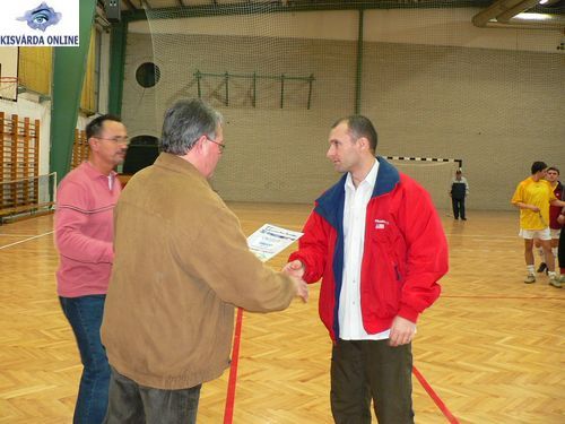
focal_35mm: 35
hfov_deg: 52.6
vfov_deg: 40.7
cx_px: 282
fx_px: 571
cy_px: 212
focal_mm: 6
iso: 200
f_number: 2.8
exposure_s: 1/30
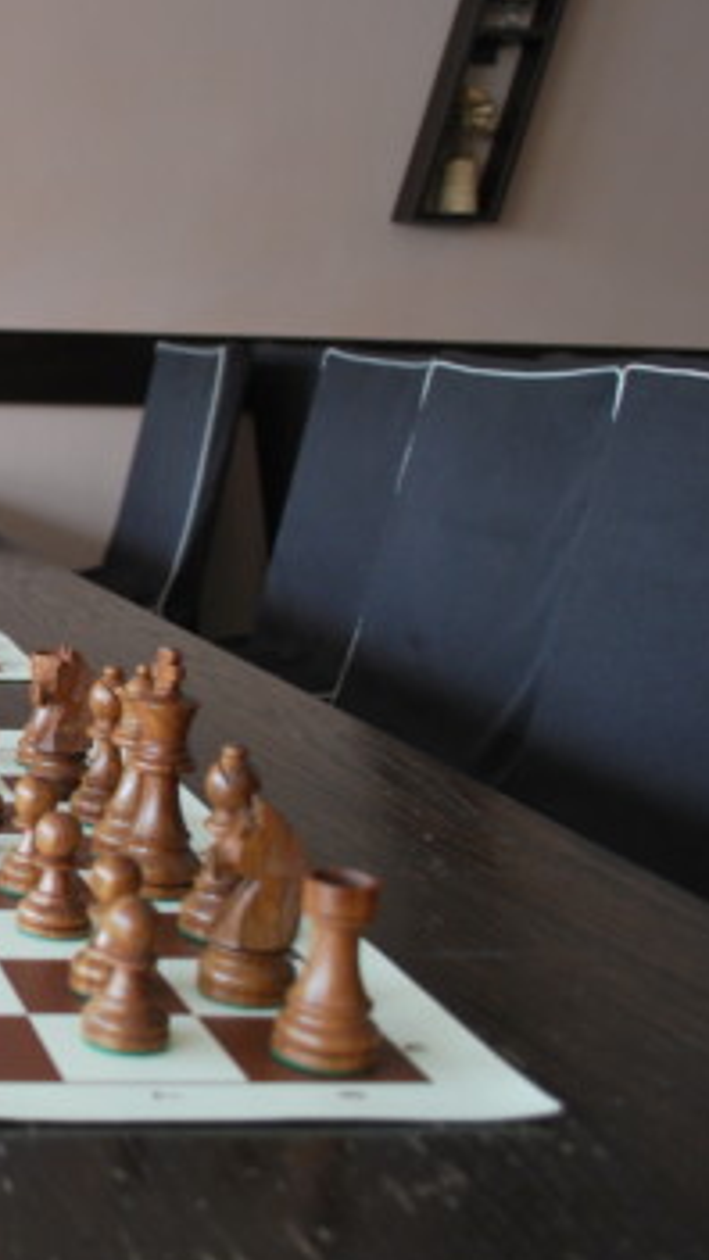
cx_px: -324
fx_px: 1771
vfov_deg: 39.2
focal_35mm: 53
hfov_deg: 19.9
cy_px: 610
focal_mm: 18
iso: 250
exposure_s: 1/30
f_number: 3.8
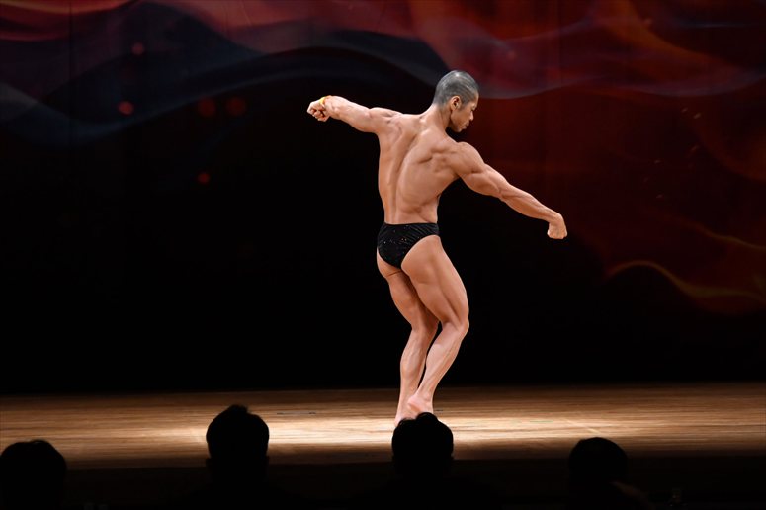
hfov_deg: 9.5
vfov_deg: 6.3
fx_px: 4615
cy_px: 255
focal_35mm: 217
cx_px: 383
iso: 3200
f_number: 5.6
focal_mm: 145
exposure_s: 1/400
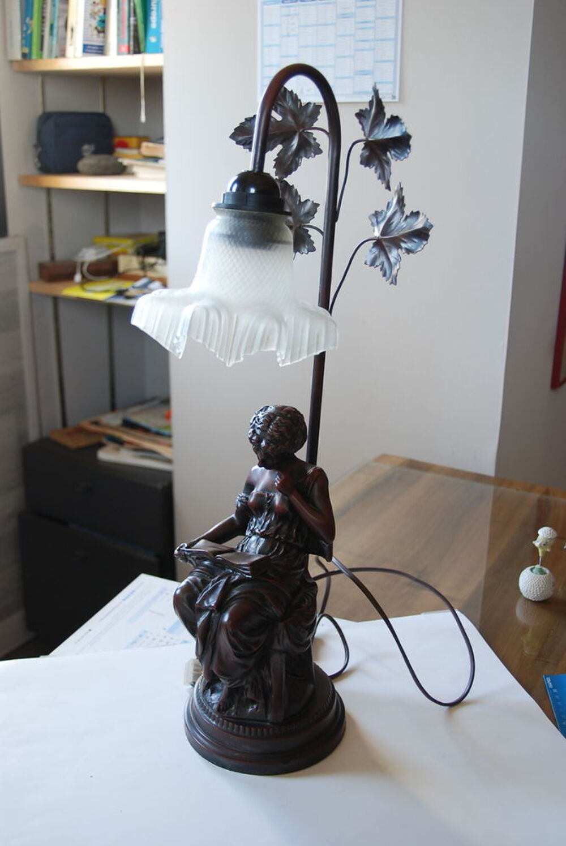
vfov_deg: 49.5
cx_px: 283
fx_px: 918
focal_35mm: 39
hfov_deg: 34.3
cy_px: 423
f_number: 4.2
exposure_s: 1/30
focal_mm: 26
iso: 320
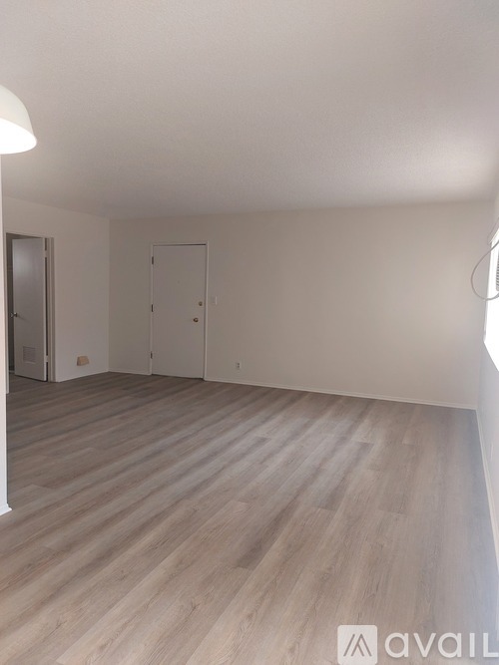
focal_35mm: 24
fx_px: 461
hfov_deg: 56.8
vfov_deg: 71.6
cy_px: 332
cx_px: 250
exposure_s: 1/60
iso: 320
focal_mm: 5.23
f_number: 1.8
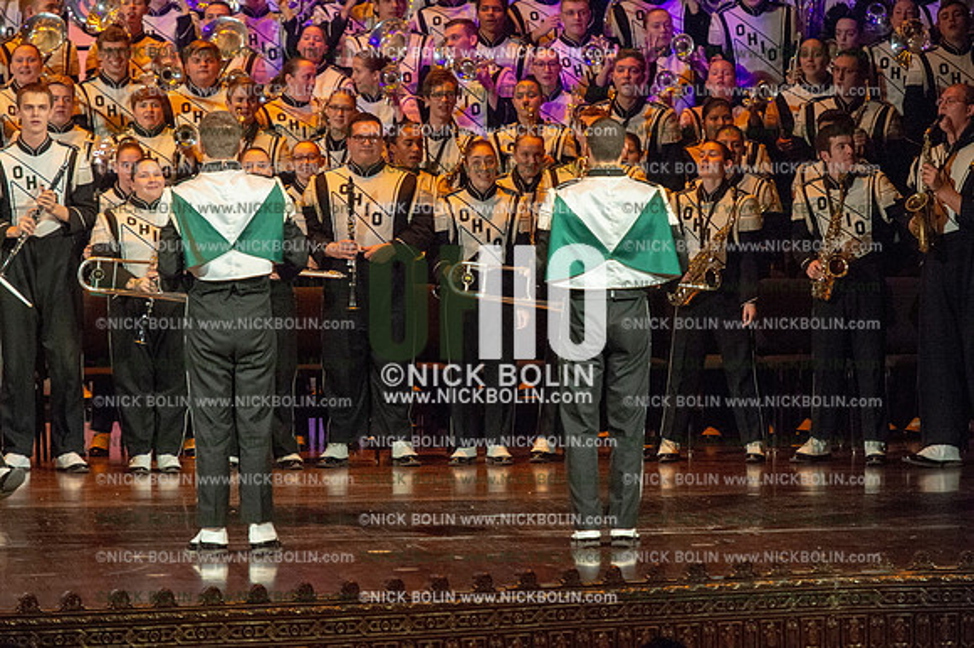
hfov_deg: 8.2
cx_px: 487
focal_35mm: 250
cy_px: 324
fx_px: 6760
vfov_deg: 5.5
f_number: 5.6
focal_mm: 250
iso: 8000
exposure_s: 1/320
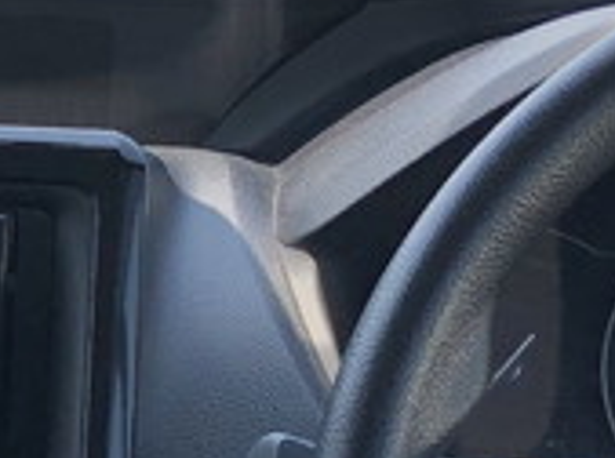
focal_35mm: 170
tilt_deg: -20.4
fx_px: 3014
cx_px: -98
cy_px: 680
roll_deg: +1.8
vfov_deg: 8.5
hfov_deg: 11.4
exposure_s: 1/318
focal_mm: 4
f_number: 1.8
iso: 20
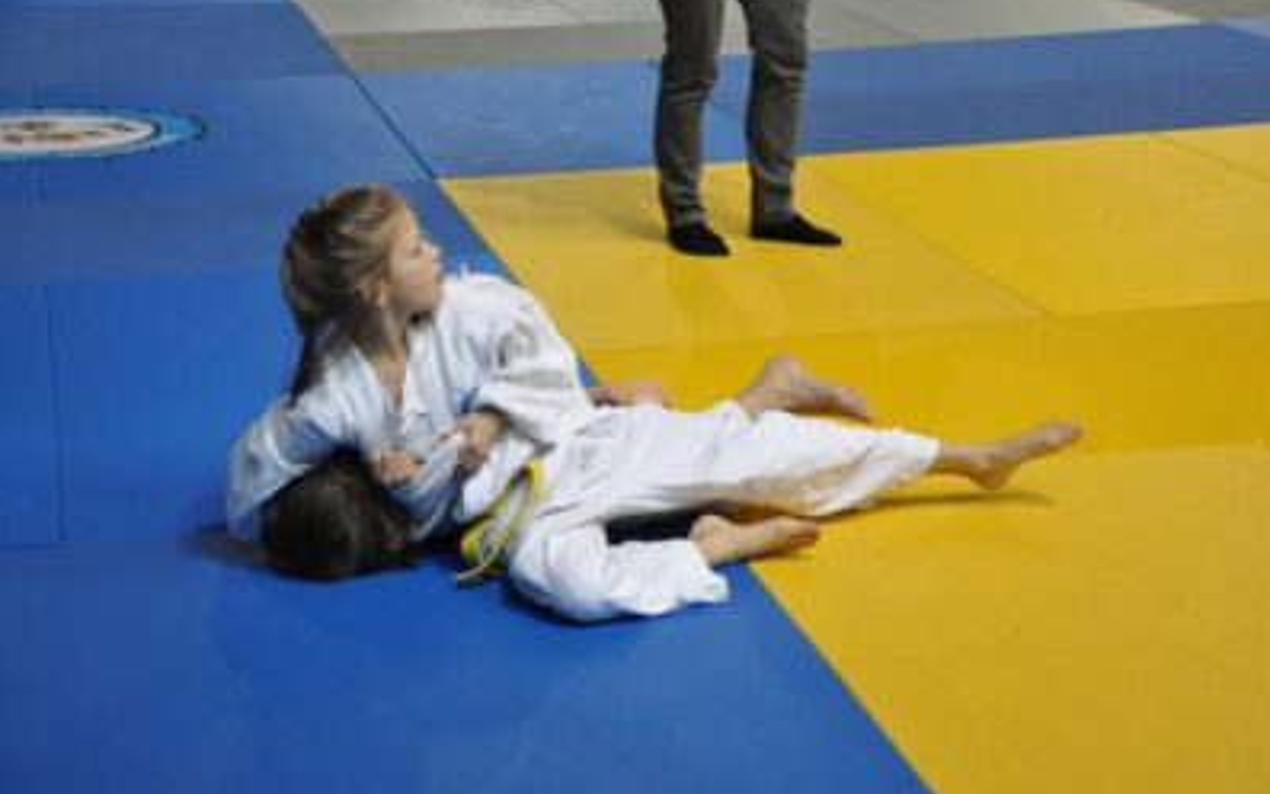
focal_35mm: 80
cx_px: 637
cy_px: 403
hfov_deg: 25.8
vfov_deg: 16.3
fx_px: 2769
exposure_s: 1/100
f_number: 5
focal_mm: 52
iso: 2000
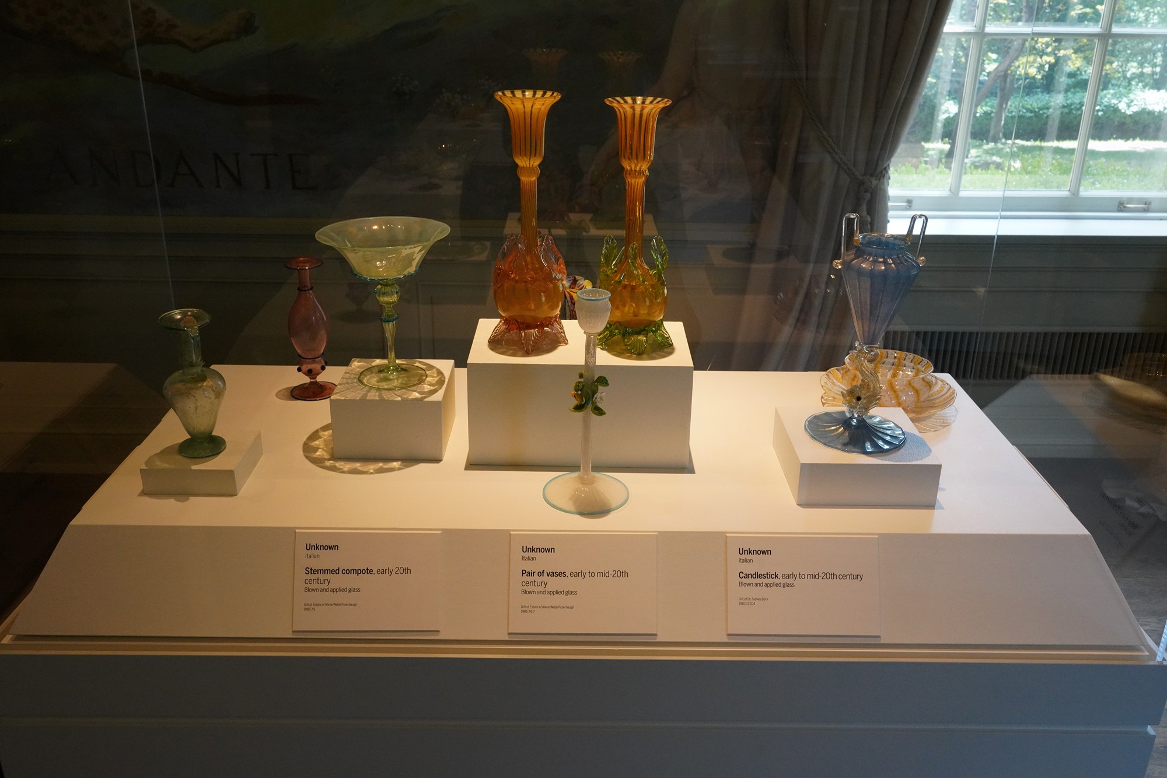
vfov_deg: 41.1
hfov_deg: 58.7
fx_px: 1037
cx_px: 584
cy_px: 389
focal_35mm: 32
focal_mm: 32
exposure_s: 1/100
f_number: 13
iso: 6400
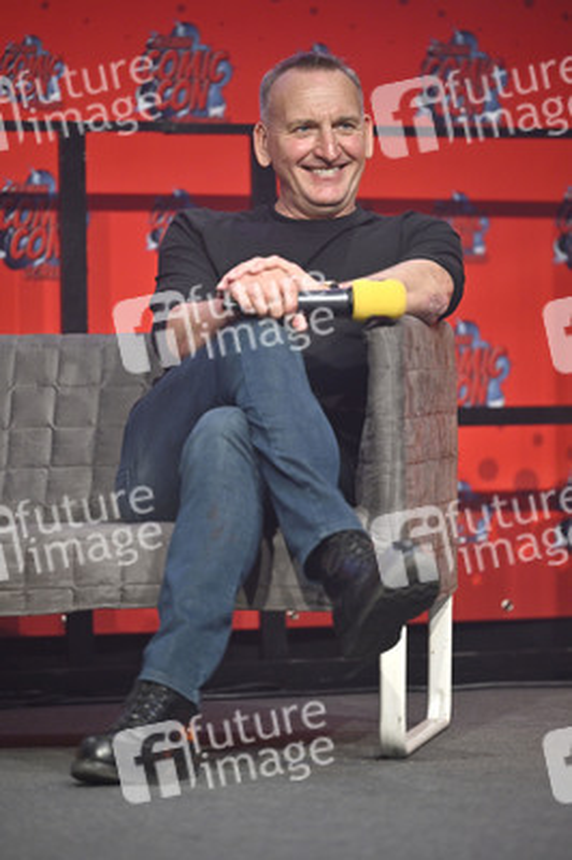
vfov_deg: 11.8
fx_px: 4178
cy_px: 430
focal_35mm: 175
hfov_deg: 7.8
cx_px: 286
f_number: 2.8
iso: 1250
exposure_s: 1/500
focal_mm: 175
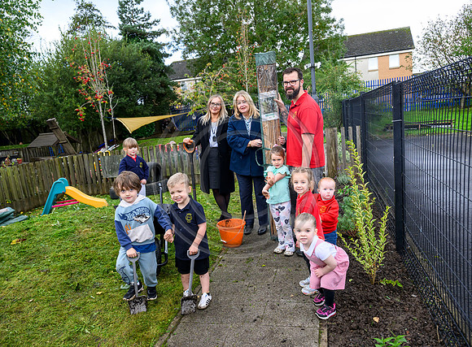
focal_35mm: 26
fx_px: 347
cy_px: 174
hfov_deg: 68.2
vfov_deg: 53.2
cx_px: 260
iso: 1000
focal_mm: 24
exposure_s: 1/320
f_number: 4.5
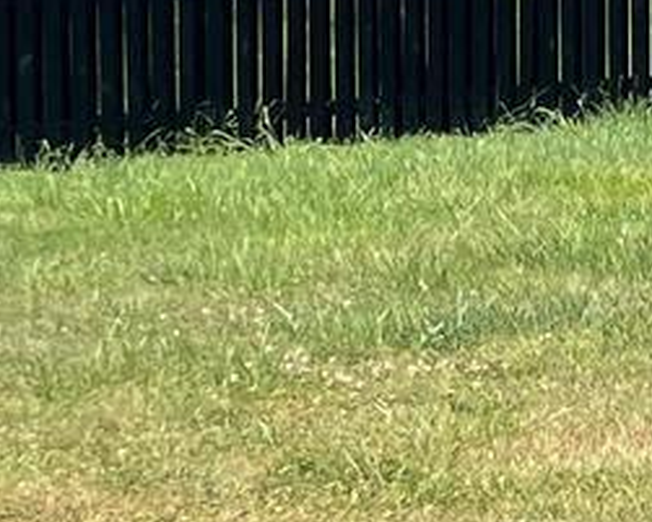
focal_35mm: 207
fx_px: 3996
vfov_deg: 7.4
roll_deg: -0.2
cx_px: 1618
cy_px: -29
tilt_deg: -2.2
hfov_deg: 8.5
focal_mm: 4.2
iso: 32
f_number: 1.6
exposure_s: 1/1642
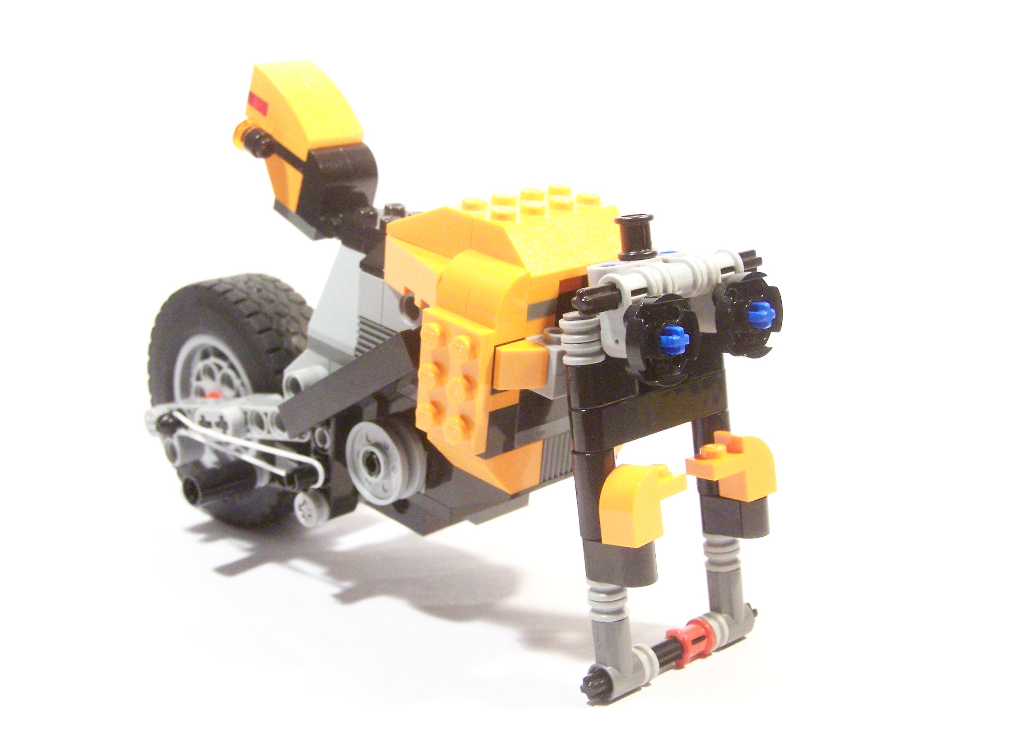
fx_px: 1487
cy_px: 378
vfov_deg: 28.6
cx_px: 504
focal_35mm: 51
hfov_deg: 37.5
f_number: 3.2
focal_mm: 8.5
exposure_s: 1/30
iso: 400
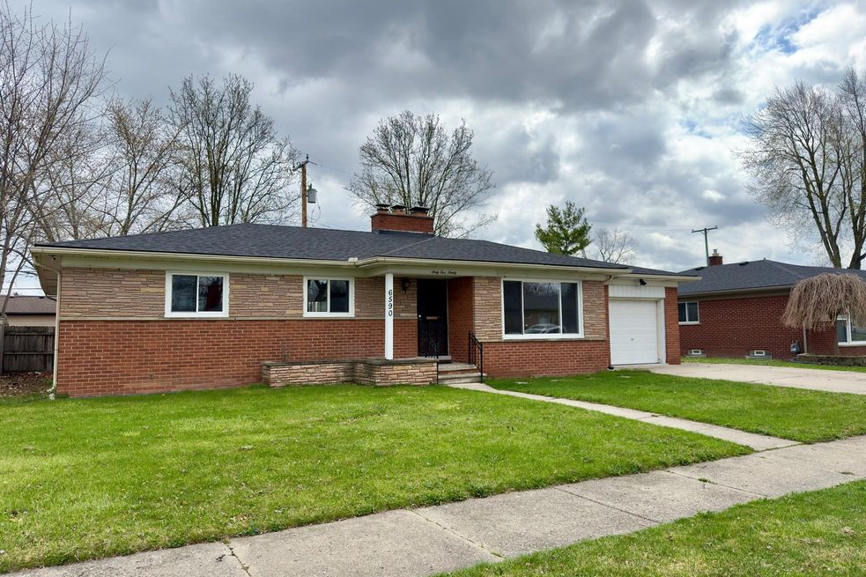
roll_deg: +0.9
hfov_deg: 69.4
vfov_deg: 49.5
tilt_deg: +4.5
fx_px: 625
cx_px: 429
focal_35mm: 26
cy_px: 281
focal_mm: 6.76
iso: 100
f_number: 1.78
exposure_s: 1/3610
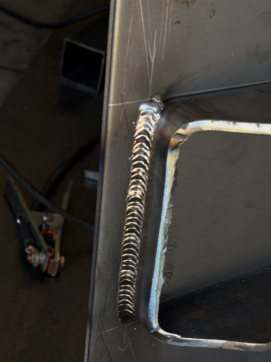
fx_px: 731
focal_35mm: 70
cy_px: 168
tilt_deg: -32.6
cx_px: 168
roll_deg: -14.0
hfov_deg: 21.0
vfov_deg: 27.8
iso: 64
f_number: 1.78
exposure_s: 1/172
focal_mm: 6.76
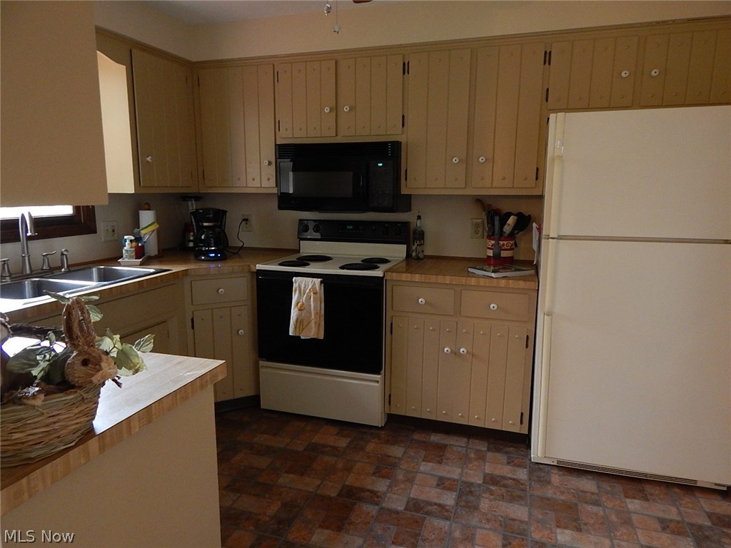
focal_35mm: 23
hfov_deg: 73.9
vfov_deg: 58.9
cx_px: 366
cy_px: 274
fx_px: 486
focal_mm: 4
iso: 400
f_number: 3
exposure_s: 1/15
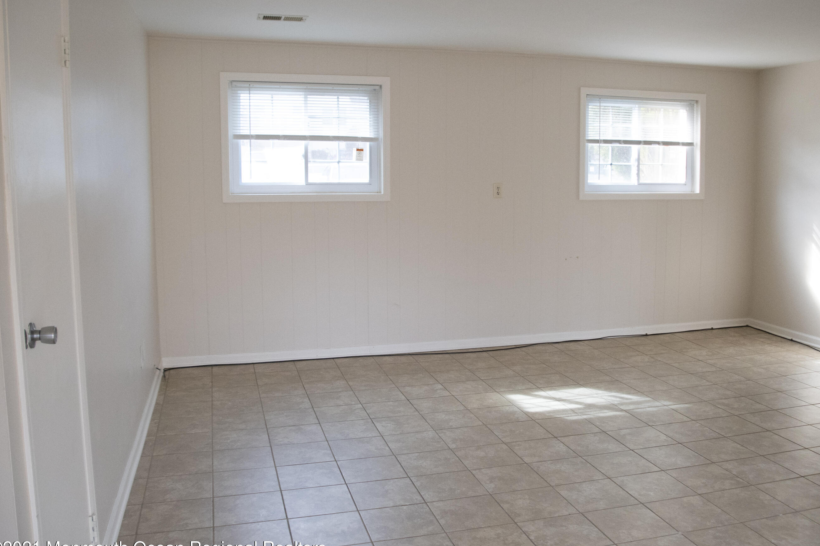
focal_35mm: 31
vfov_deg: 42.3
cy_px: 258
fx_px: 706
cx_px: 458
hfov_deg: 60.1
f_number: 5
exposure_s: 1/320
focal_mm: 18
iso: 1600
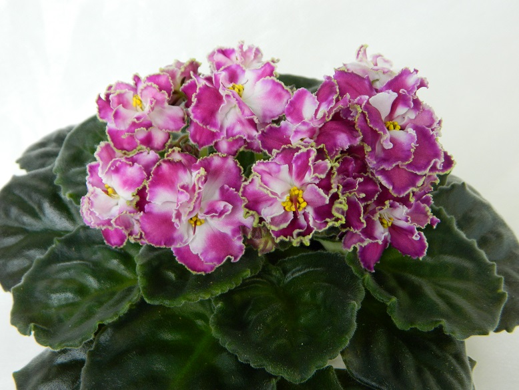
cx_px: 260
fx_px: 705
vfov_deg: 30.9
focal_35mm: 47
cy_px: 195
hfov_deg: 40.4
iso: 200
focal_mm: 8.4
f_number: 3.6
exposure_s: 1/50
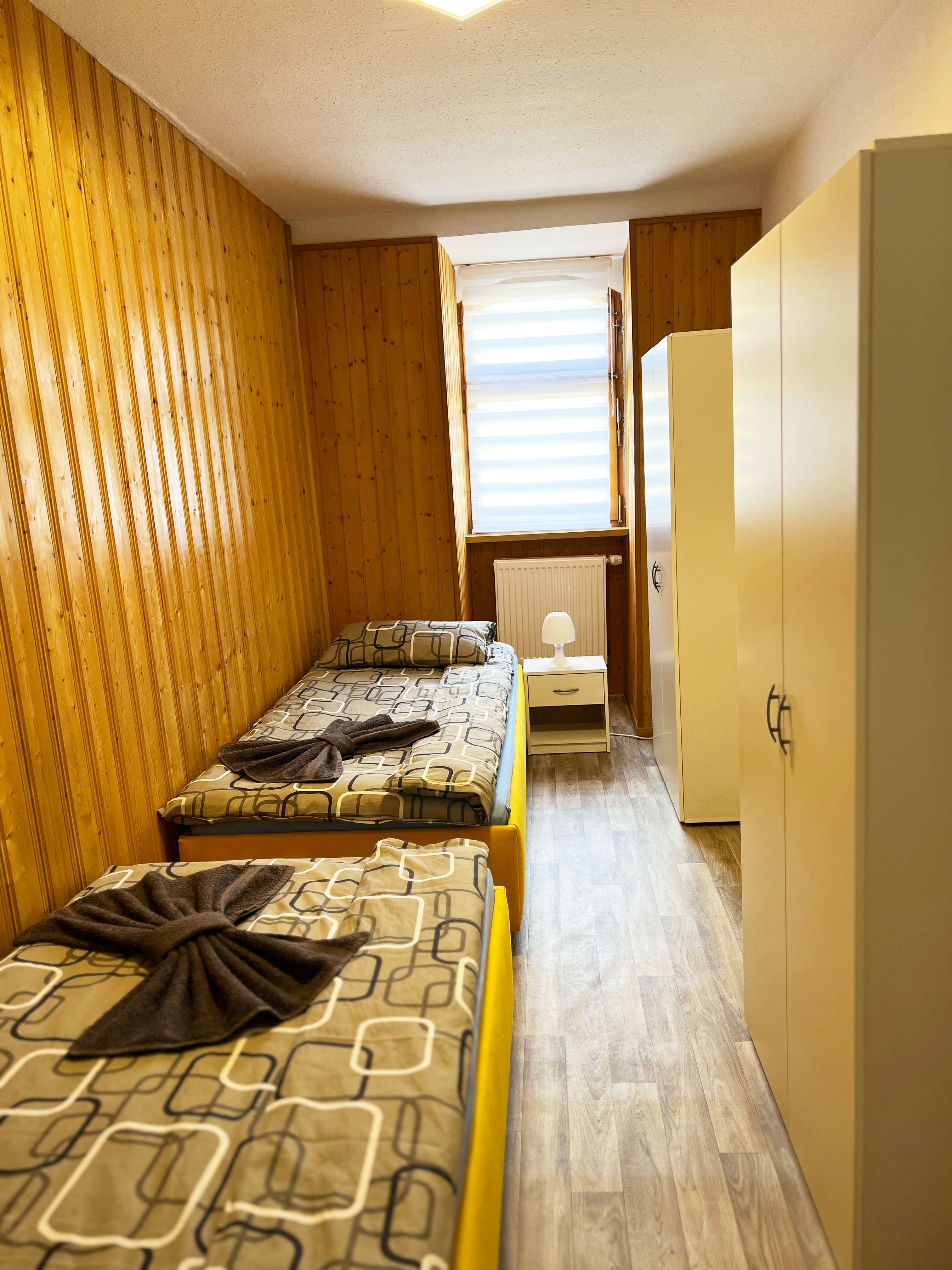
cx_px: 476
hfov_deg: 53.1
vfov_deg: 67.3
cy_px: 635
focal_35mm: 26
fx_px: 953
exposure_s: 1/100
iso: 64
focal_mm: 5.7
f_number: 1.5
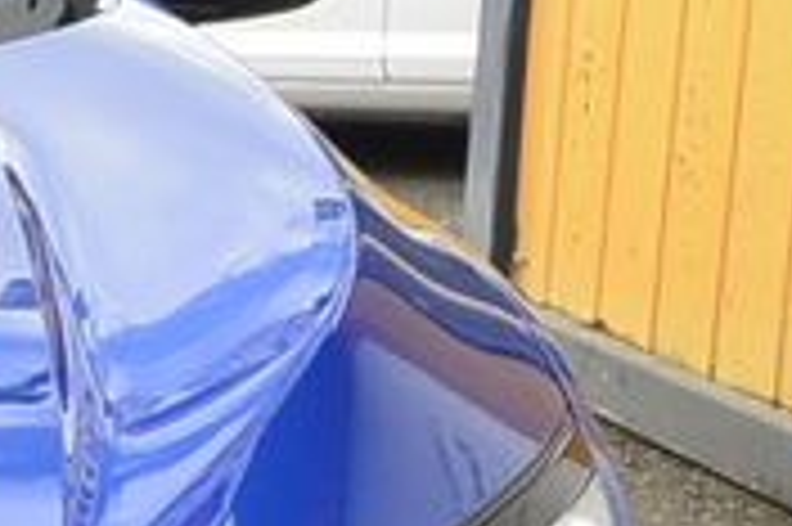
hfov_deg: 11.1
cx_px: -796
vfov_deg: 7.9
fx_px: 3714
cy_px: 811
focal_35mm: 169
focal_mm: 11
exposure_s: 1/250
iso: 160
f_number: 5.6
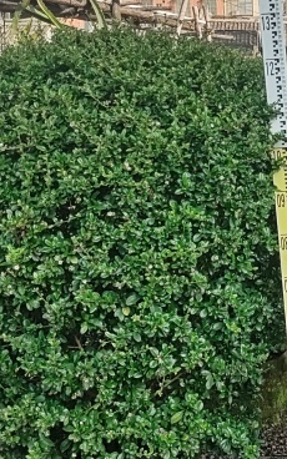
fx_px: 1001
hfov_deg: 15.9
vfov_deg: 25.7
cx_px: 317
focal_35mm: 80
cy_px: 168
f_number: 1.8
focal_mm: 4.26
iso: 100
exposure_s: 1/292
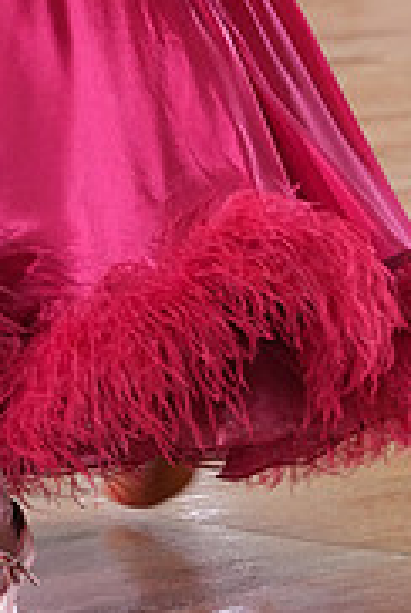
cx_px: -8
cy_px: -330
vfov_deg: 3.9
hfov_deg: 2.6
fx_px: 9058
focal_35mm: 531
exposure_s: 1/200
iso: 3200
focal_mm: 167
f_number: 5.6
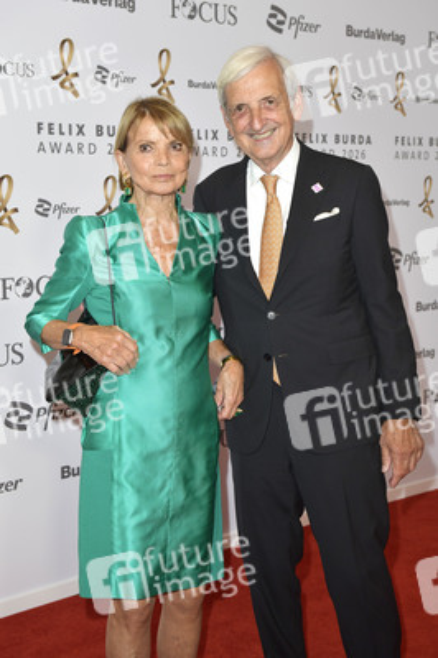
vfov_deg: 36.3
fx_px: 1005
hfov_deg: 24.6
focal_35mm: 55
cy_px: 329
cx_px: 219
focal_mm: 55
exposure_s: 1/200
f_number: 6.3
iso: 640
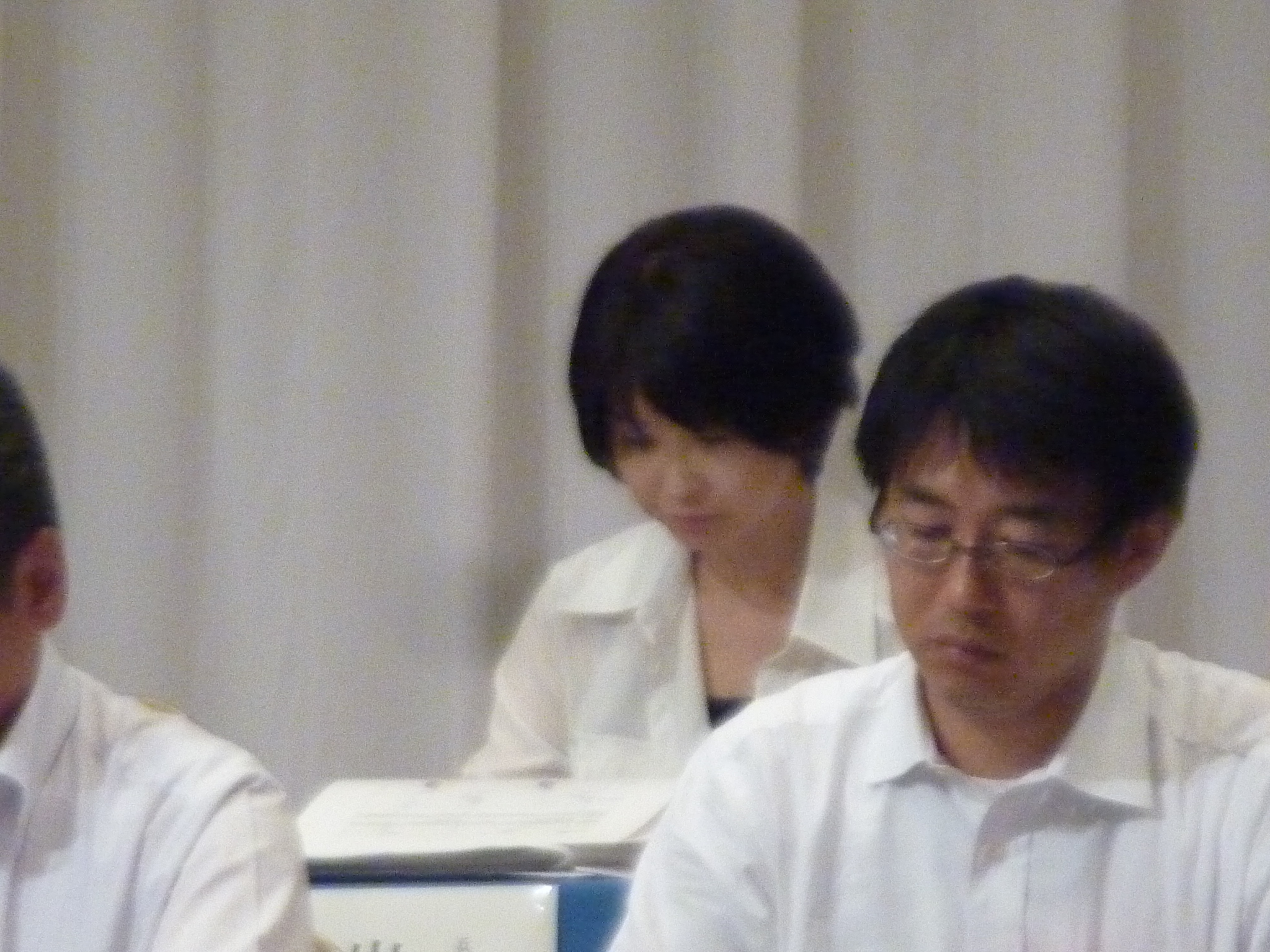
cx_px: 635
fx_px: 19628
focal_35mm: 535
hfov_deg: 3.7
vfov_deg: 2.8
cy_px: 476
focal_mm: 49.2
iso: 800
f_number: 4.9
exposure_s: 1/40
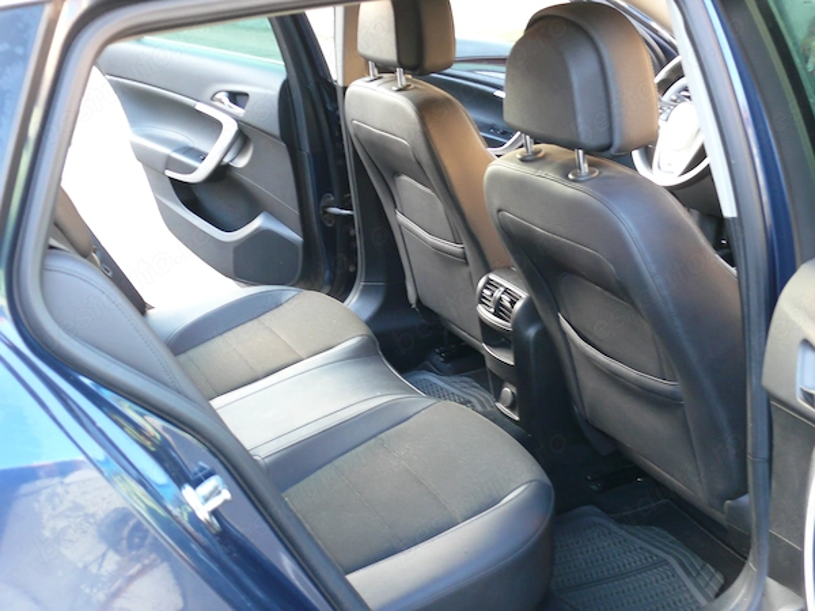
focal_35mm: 47
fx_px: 1107
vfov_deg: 30.9
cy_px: 306
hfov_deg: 40.4
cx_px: 408
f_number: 3.2
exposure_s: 1/15
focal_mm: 9.9
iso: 200
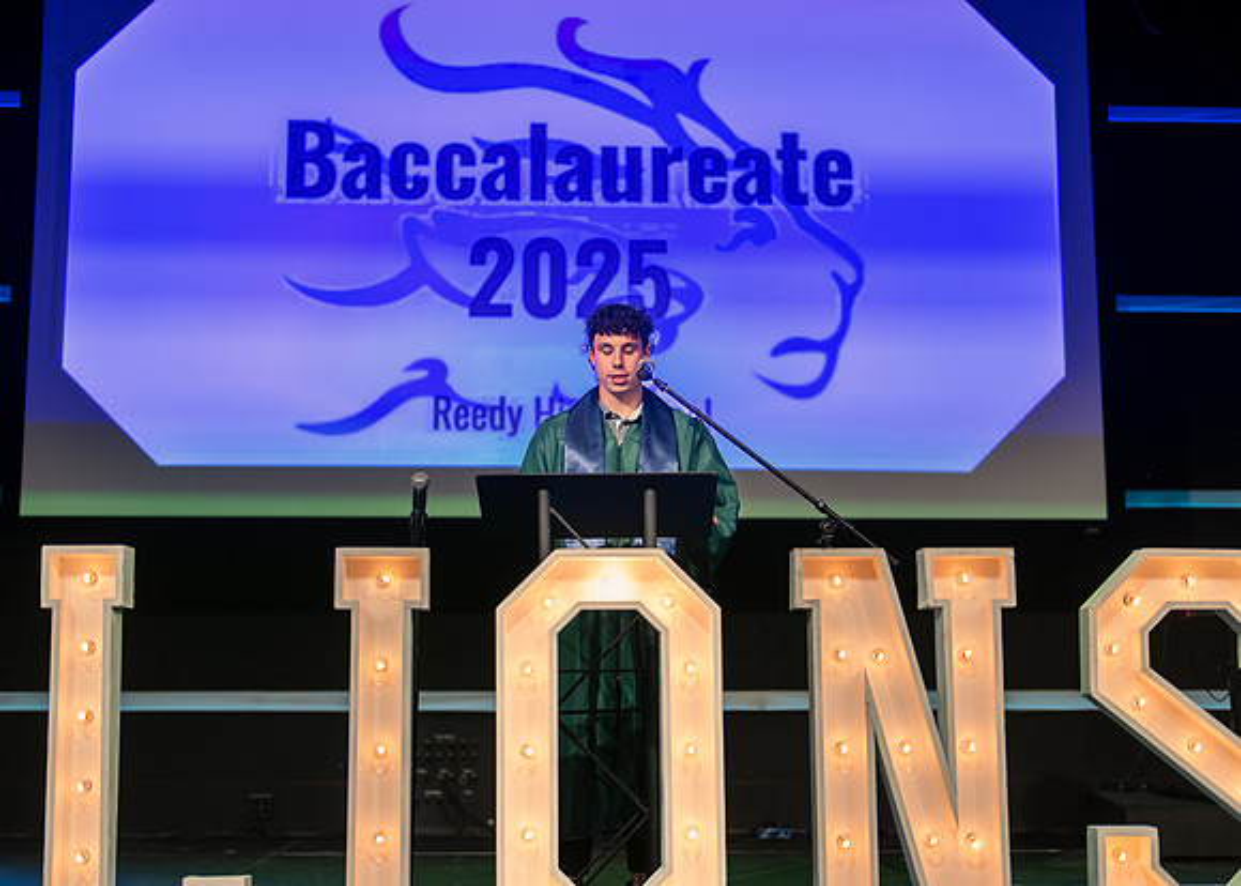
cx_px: 620
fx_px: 1876
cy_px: 443
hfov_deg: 36.6
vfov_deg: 26.6
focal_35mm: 53
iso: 500
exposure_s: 1/500
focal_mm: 50
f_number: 1.2
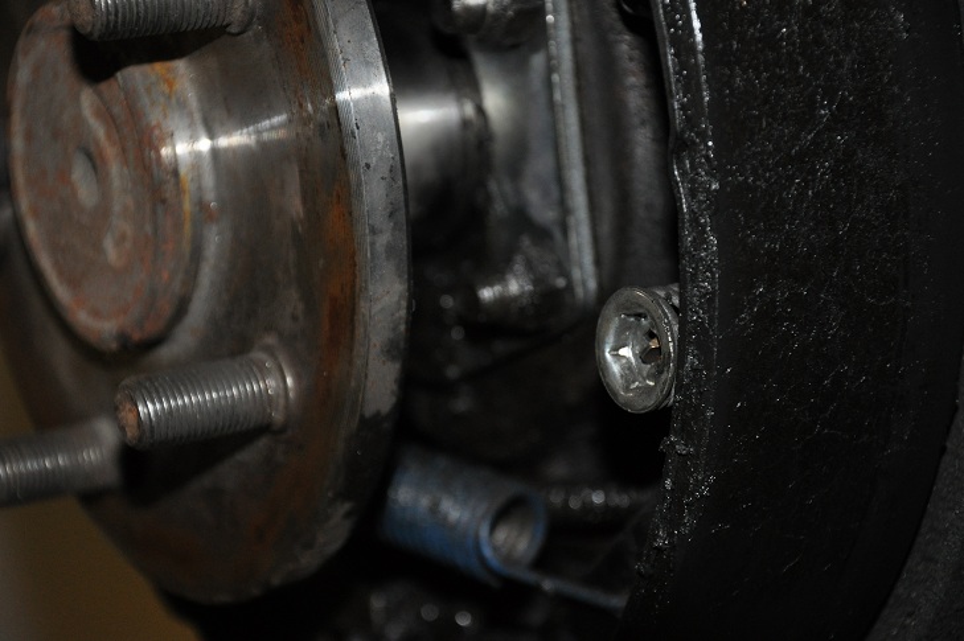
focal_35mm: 128
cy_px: 320
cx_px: 482
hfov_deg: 16.1
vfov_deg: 10.7
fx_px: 3412
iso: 800
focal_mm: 85
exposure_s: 1/60
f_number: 5.6
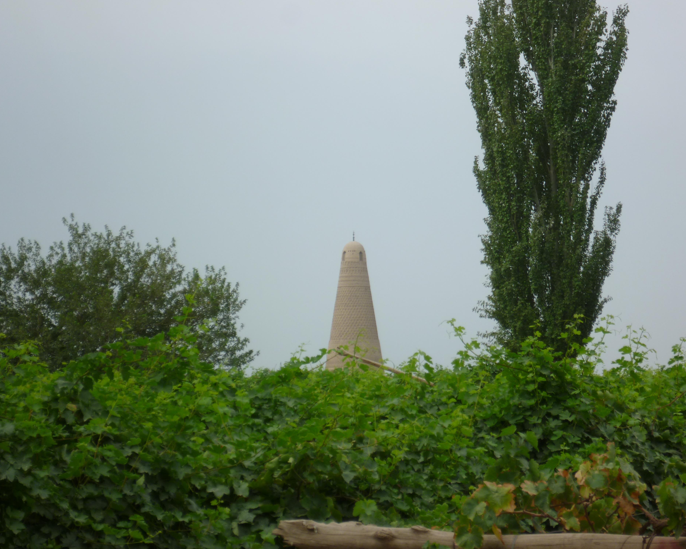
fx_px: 2964
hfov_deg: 13.2
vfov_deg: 10.6
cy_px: 274
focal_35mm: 146
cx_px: 350
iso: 80
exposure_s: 1/200
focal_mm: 25
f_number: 6.9
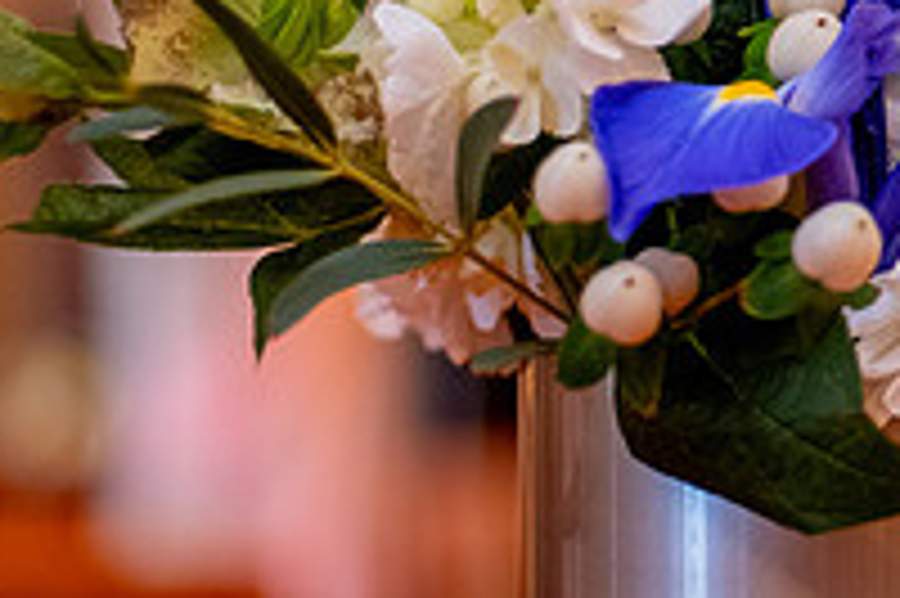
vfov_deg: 7.4
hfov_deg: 11.0
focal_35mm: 184
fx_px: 4596
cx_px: 970
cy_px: 175
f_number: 3.2
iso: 1600
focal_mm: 60
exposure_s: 1/100
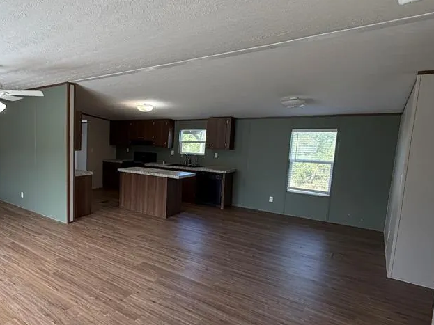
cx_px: 96
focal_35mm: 23
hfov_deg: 68.0
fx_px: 288
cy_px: 170
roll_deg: -0.3
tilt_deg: -6.1
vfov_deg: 58.8
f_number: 2.2
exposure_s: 1/121
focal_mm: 2.22
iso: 100
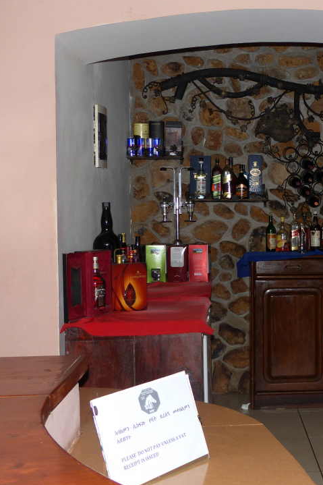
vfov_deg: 36.3
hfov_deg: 23.6
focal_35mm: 55
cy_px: 237
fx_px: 741
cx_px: 322
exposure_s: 1/60
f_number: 2.8
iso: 125
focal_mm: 6.8
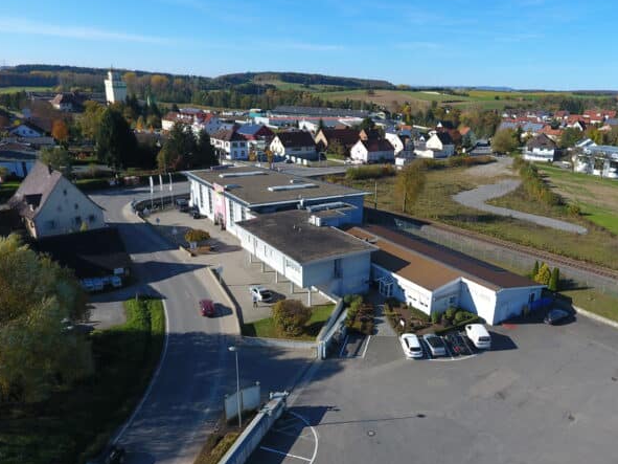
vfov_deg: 52.8
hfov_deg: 66.1
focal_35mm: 26
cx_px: 394
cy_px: 268
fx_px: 464
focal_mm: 3.61
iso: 100
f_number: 2.8
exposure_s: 1/765
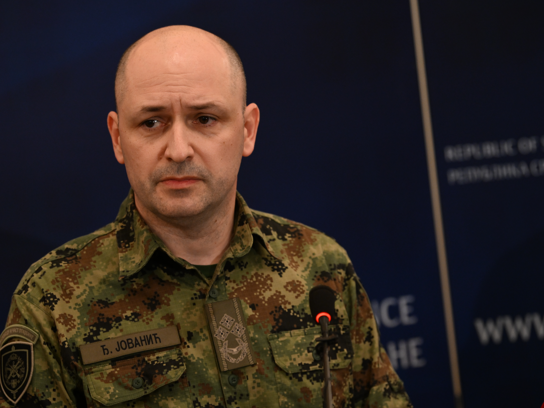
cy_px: 203
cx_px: 245
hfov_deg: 13.4
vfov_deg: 10.1
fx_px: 2310
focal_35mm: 147
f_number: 4
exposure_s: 1/200
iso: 2000
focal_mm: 135
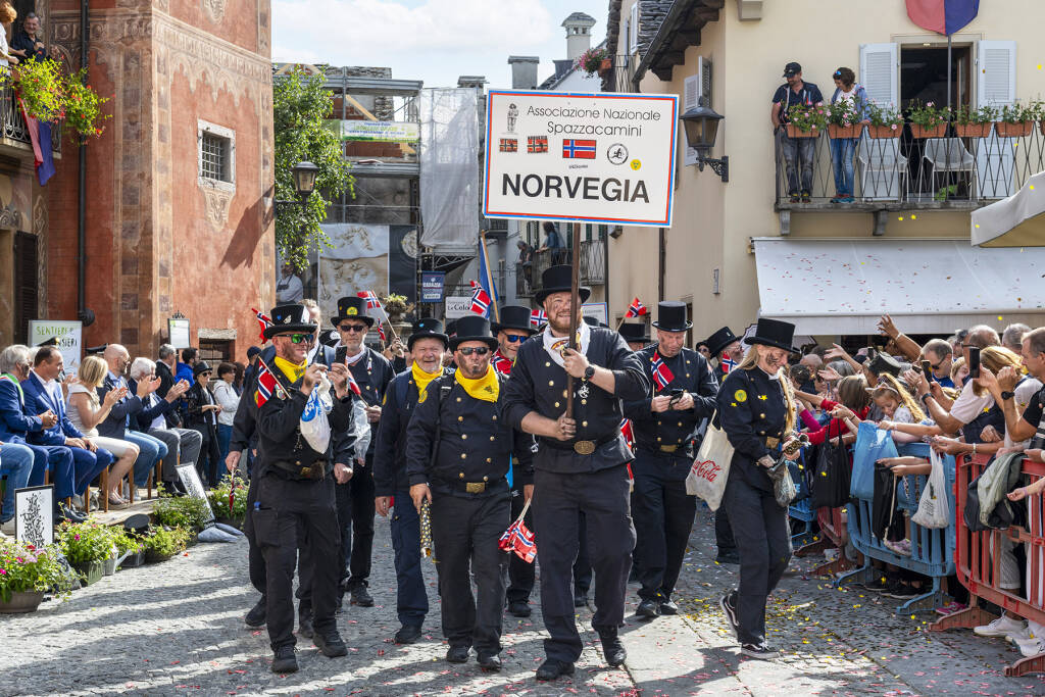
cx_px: 522
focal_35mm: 50
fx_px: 1451
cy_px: 348
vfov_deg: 27.0
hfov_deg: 39.6
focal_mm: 50
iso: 200
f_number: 9
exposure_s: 1/125
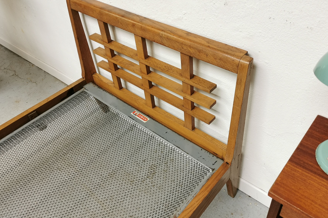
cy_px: 98
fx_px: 282
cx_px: 168
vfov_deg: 42.3
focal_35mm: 31
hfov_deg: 60.3
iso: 64
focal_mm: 5.58
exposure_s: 1/100
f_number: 1.8
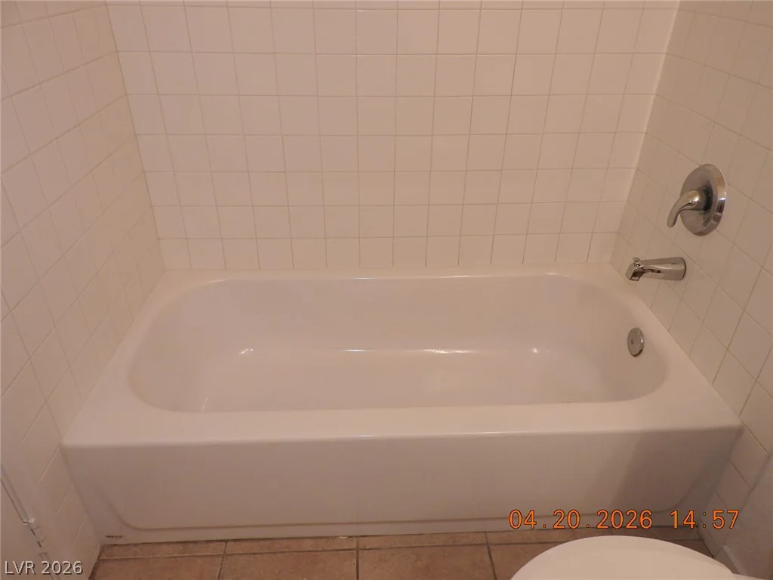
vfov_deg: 56.8
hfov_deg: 71.6
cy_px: 290
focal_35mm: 24
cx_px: 386
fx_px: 536
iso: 160
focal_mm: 4.3
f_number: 3.3
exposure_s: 1/30
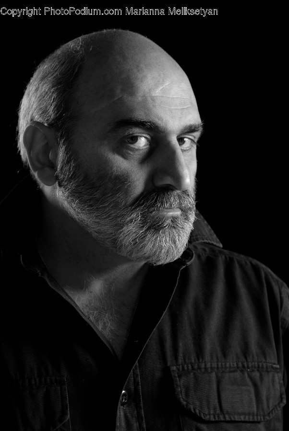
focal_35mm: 82
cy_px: 216
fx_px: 991
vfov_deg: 24.6
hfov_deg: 16.6
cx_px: 144
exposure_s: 1/125
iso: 100
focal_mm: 55
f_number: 5.6
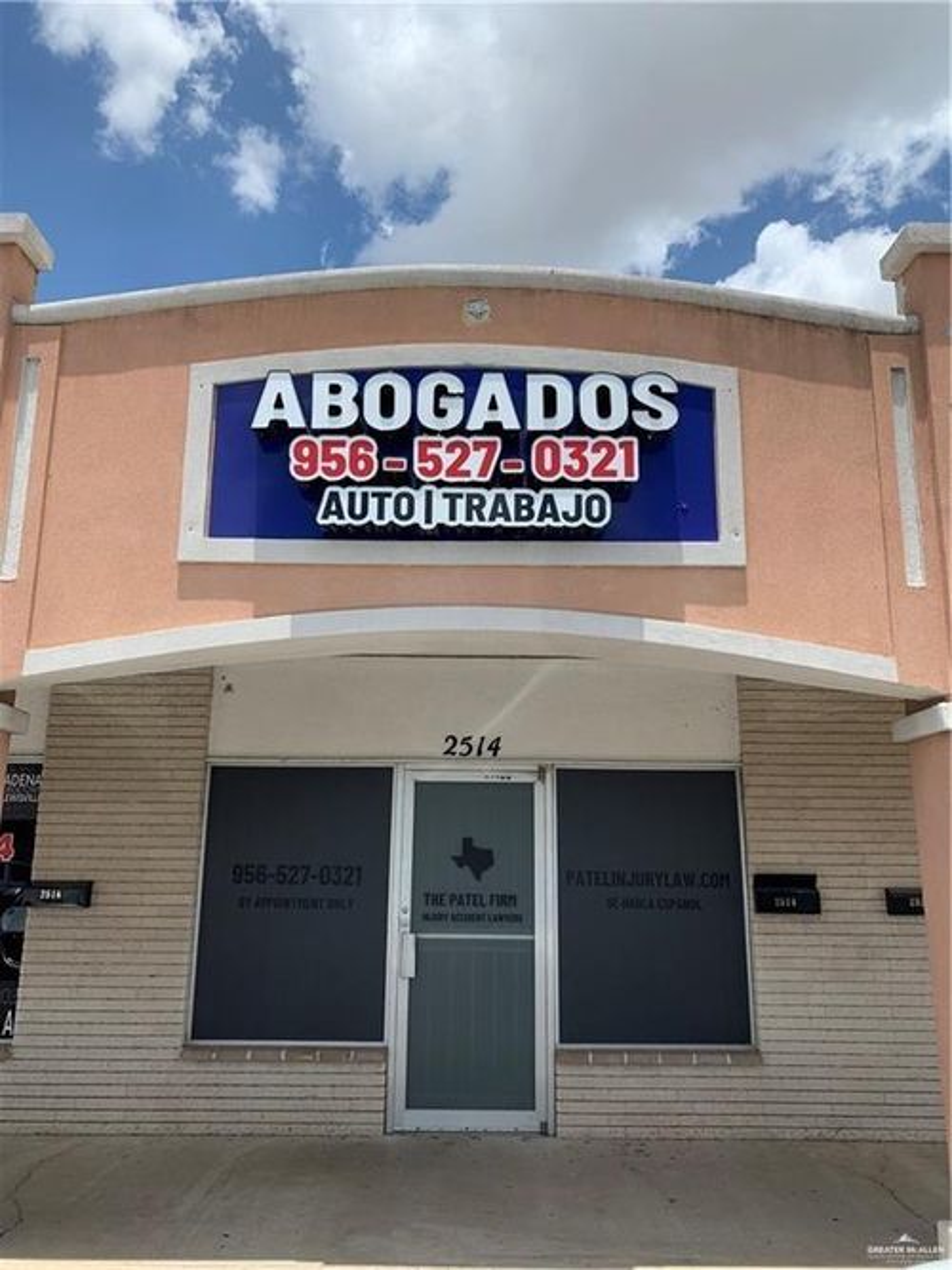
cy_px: 635
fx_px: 954
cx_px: 476
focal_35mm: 26
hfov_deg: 53.0
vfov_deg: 67.3
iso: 25
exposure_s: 1/2364
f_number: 1.8
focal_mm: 4.25
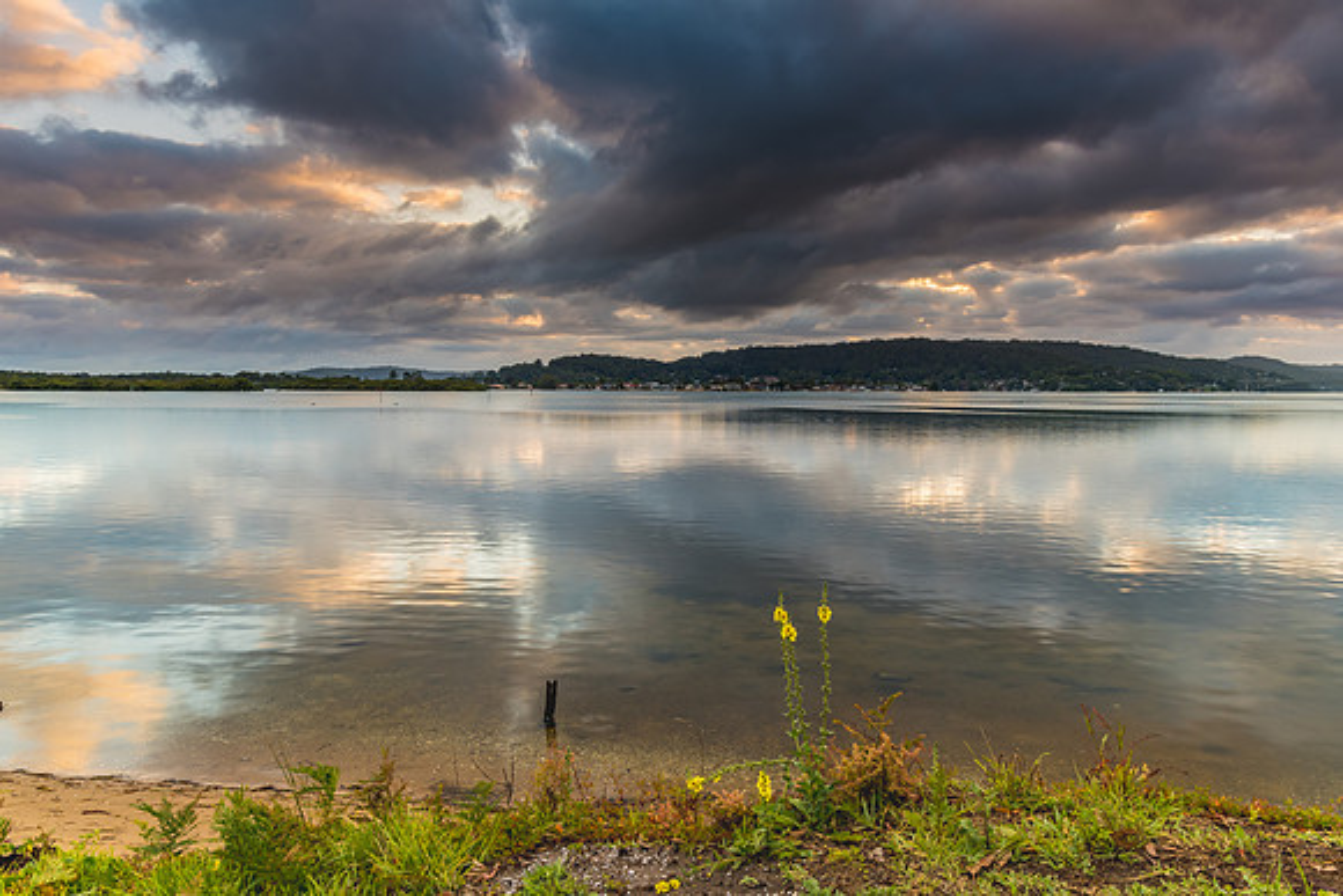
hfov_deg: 73.4
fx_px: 901
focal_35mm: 24
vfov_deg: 52.9
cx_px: 672
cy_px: 448
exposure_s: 1/4
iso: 50
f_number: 10
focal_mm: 16
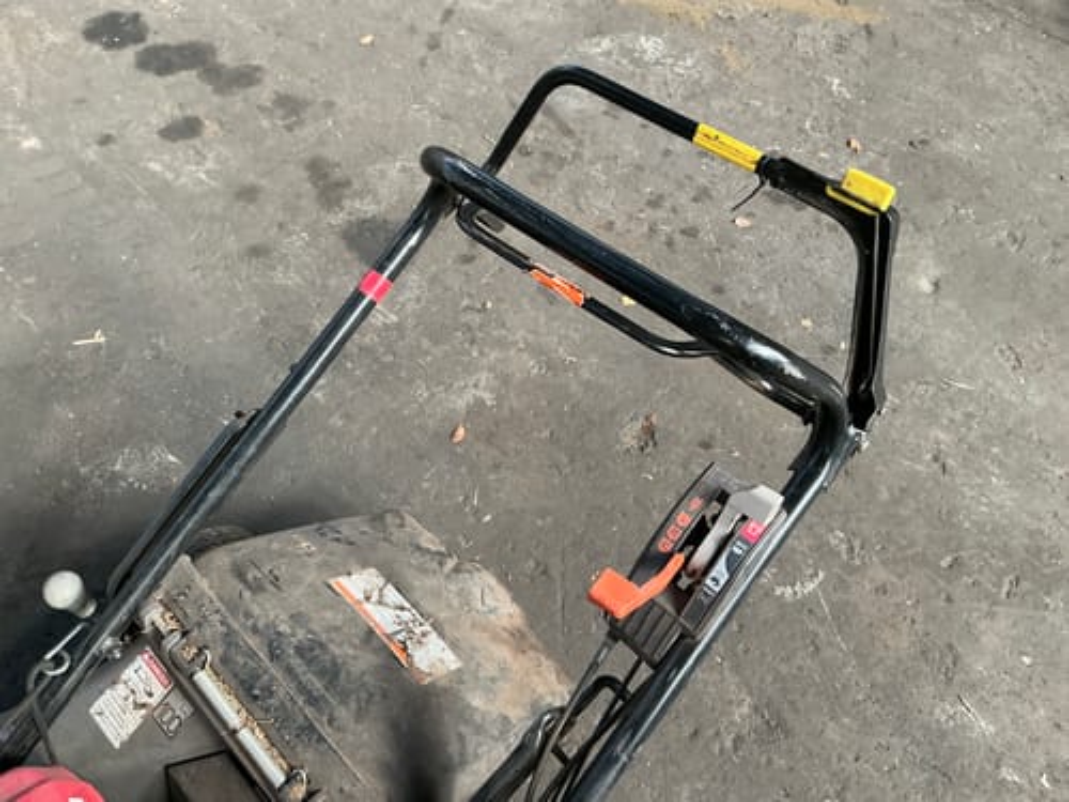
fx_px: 865
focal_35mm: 28
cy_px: 401
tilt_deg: -54.0
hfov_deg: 63.4
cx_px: 534
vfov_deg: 49.7
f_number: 1.8
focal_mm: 3
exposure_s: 1/60
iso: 100
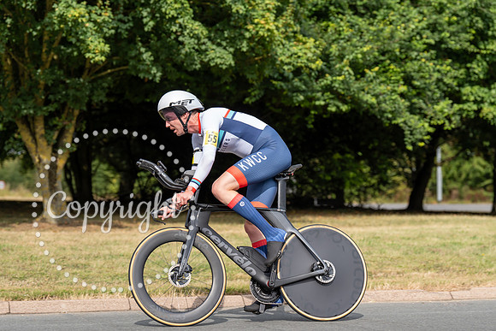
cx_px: 248
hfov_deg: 20.1
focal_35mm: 102
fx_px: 1399
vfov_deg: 13.5
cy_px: 166
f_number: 3.5
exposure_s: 1/1000
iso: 200
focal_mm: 100
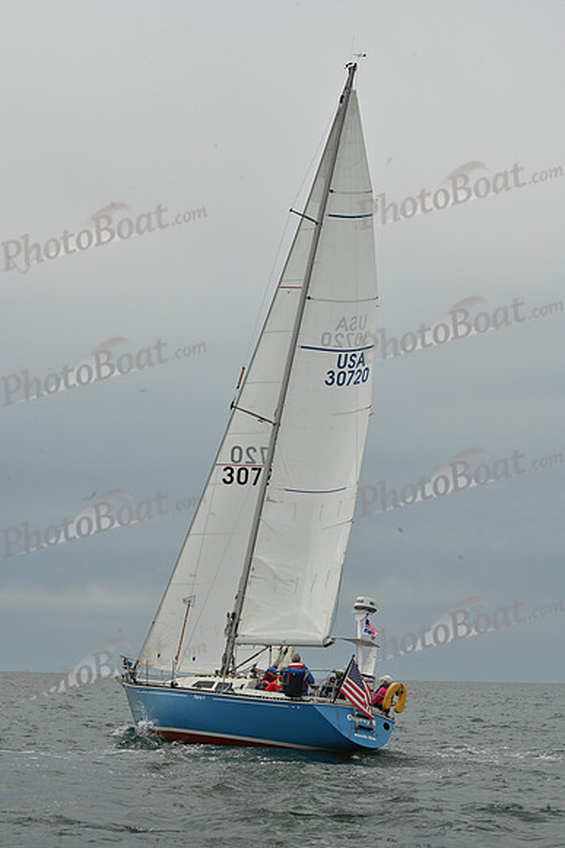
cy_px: 424
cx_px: 282
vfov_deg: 28.8
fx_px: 1647
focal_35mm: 70
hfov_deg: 19.5
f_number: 13
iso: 320
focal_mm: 70
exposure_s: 1/800
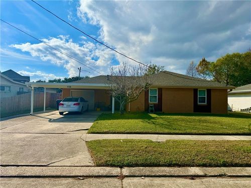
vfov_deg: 56.8
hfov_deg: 71.6
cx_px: 126
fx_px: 174
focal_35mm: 24
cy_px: 94
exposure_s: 1/11905
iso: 80
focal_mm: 6.76
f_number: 1.78
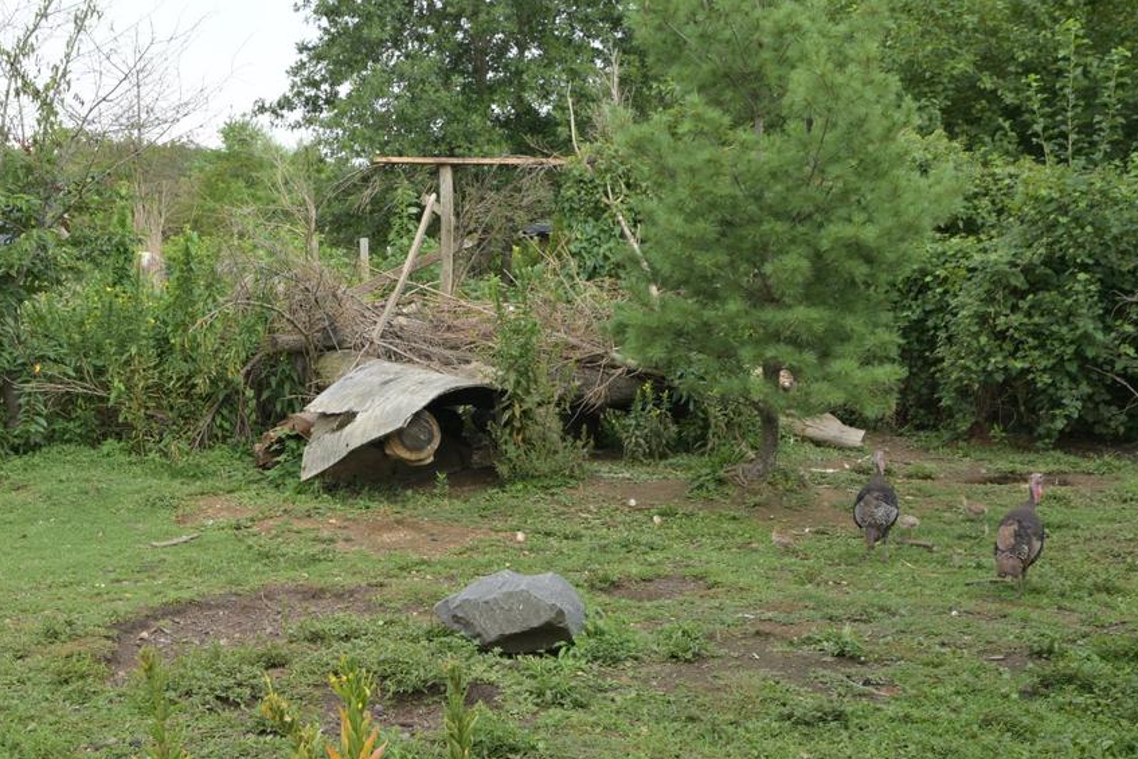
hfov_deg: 38.8
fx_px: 1612
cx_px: 470
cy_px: 269
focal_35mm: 51
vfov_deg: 26.4
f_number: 11
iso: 125
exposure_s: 1/50
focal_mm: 30
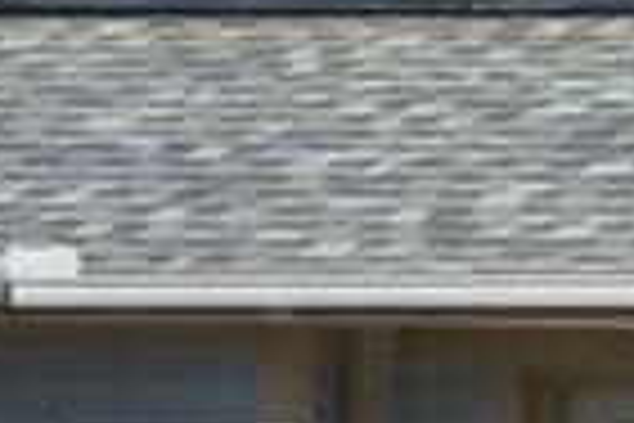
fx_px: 4490
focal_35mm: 255
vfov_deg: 5.4
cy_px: 567
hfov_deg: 6.9
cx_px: 2199
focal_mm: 35
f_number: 9
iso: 125
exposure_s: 1/500
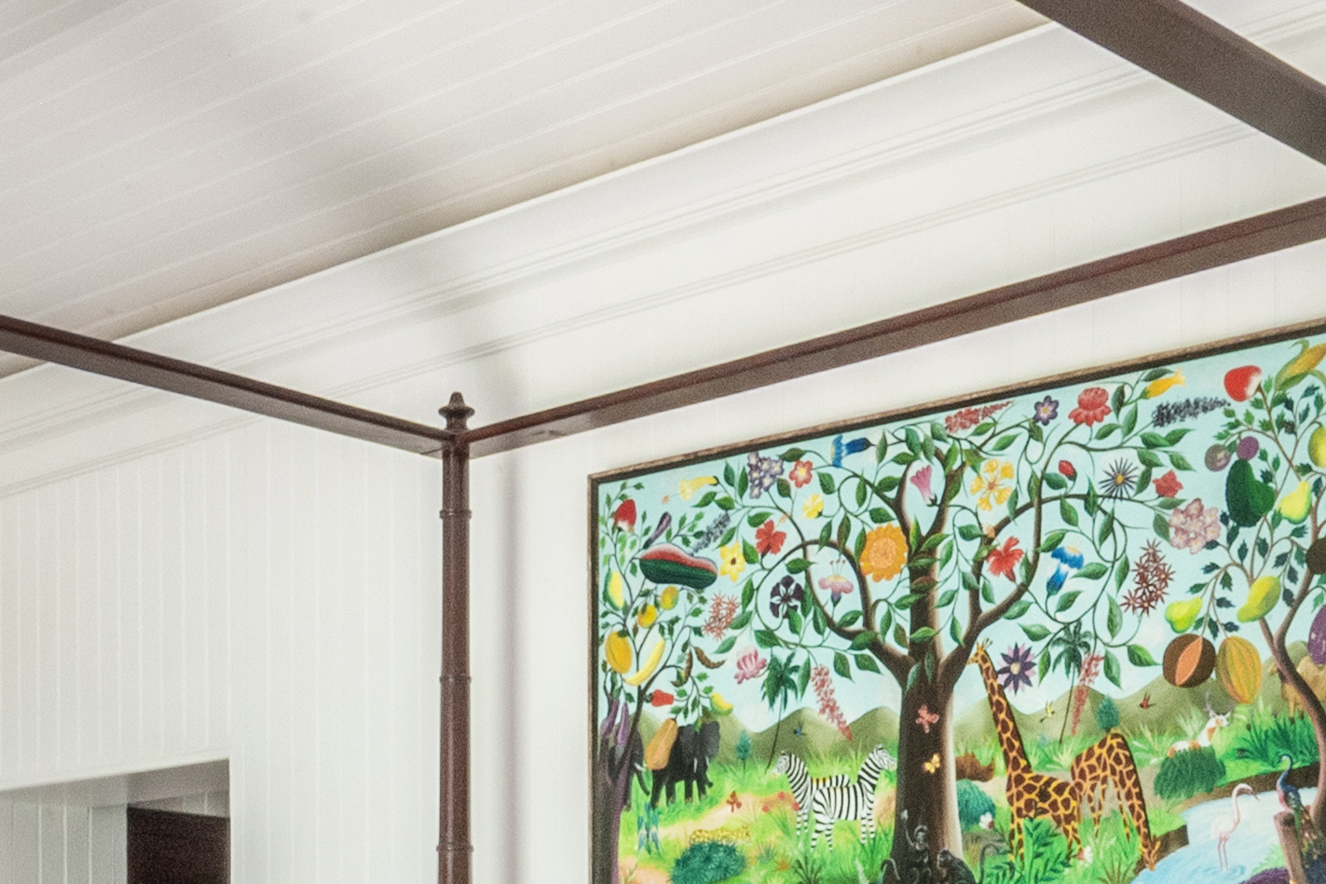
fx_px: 2505
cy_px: 1085
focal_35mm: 68
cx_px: 408
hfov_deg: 29.4
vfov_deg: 18.8
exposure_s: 3
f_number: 22
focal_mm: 16
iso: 1250
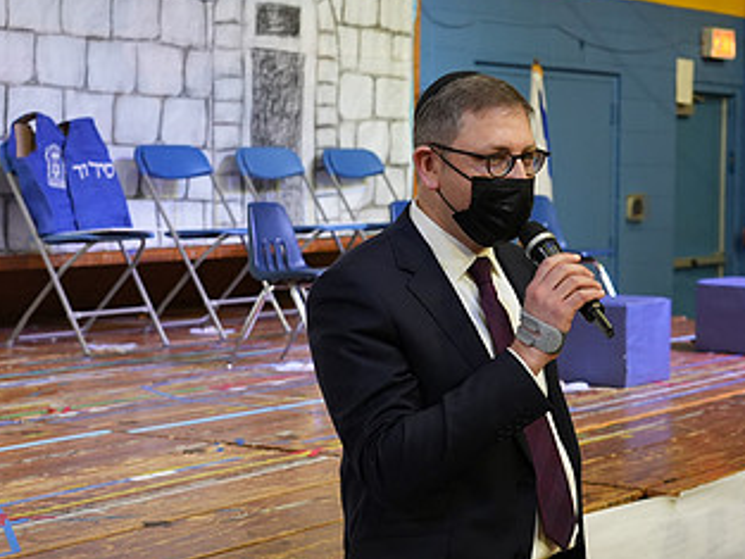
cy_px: 237
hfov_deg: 23.6
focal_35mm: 82
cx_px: 538
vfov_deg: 18.0
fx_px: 1765
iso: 1600
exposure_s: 1/125
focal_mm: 46
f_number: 4.5
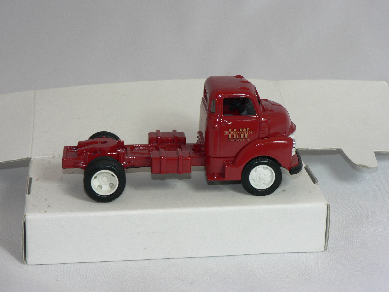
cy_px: 146
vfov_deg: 18.0
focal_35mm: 82
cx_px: 194
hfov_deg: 23.8
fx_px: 921
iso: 80
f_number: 3.2
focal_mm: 13.7
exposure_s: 1/60
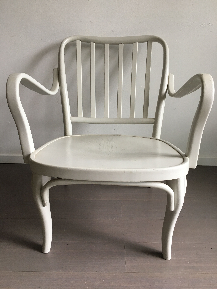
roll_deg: -1.2
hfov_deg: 48.2
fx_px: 242
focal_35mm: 29
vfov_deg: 61.7
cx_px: 108
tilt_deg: -25.0
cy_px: 144
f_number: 2.2
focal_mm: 4.15
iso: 50
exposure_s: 1/33
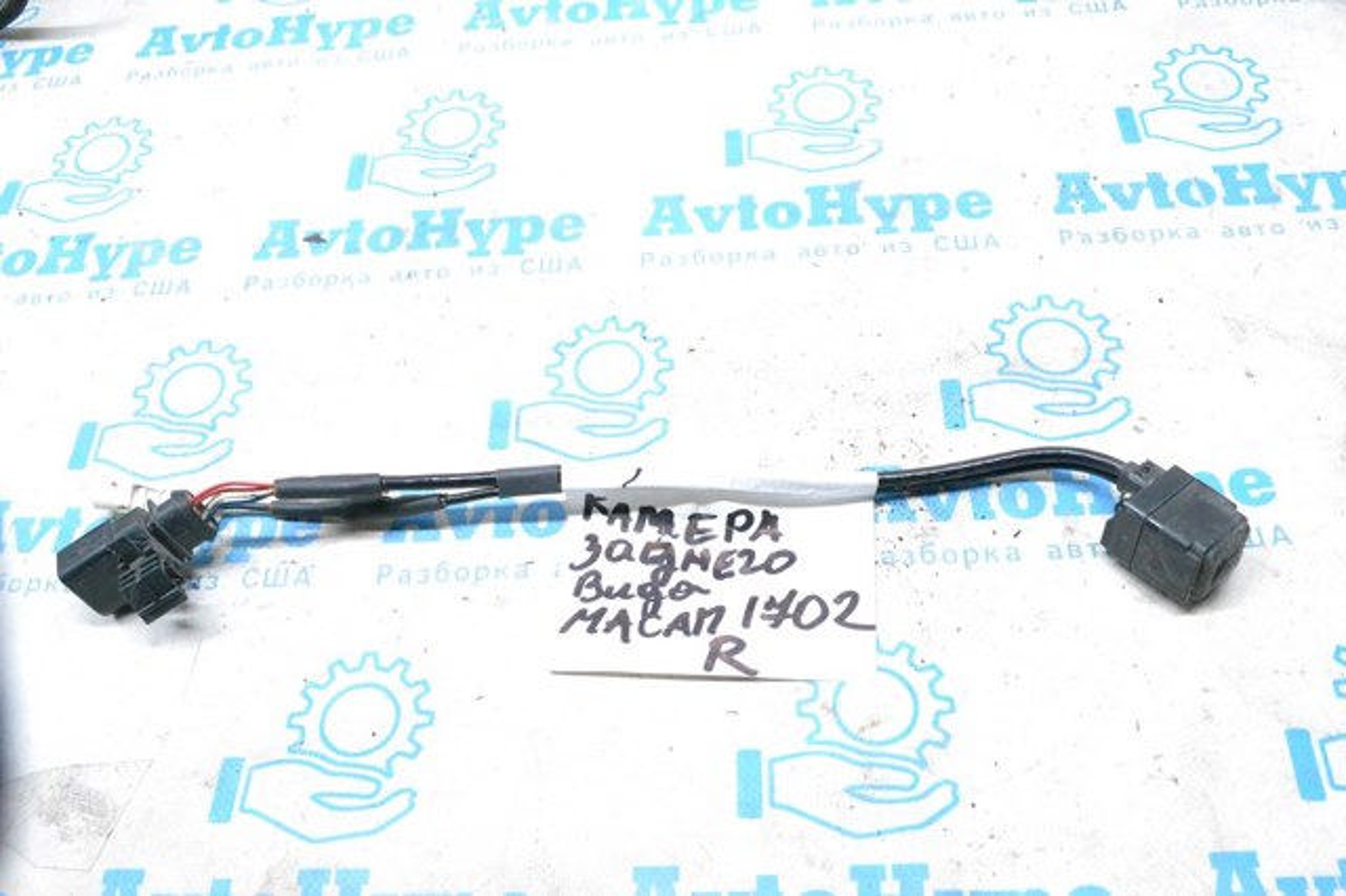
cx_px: 673
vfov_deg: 39.9
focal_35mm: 33
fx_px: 1233
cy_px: 448
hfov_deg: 57.2
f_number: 9
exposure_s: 1/160
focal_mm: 22
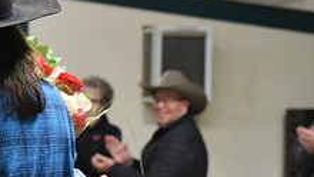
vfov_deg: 8.8
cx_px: -90
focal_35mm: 138
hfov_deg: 14.9
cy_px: 145
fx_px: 1150
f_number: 3.2
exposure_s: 1/200
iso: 6400
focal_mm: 50
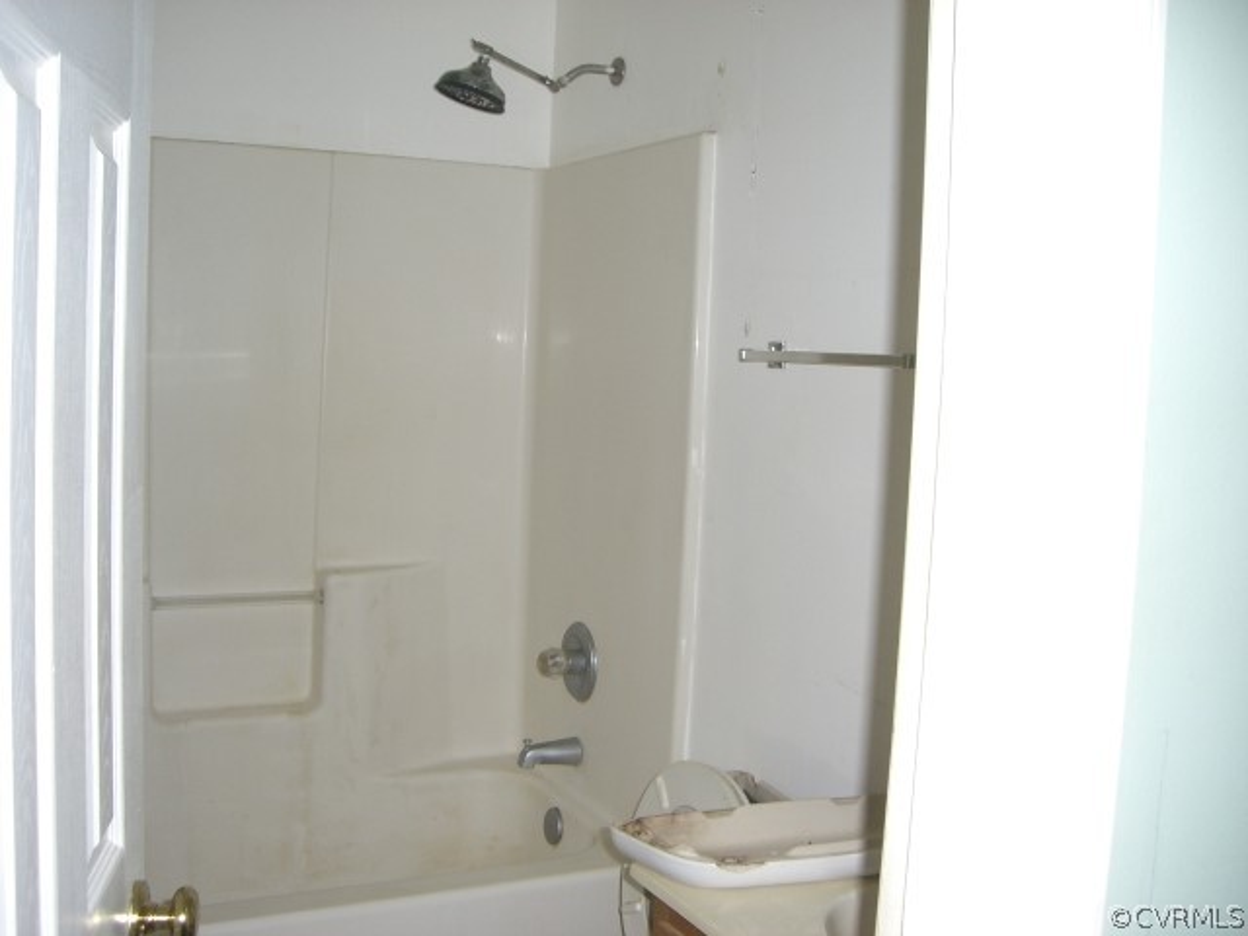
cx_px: 624
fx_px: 1370
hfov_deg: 49.0
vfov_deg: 37.7
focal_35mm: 38
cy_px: 468
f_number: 2.7
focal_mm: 6.2
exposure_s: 1/60
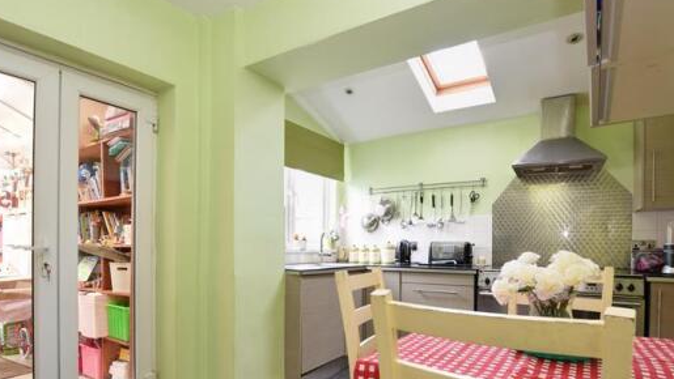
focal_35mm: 20
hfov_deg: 86.4
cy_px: 246
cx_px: 308
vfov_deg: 55.0
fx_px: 358
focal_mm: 10
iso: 125
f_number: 11
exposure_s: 1/4
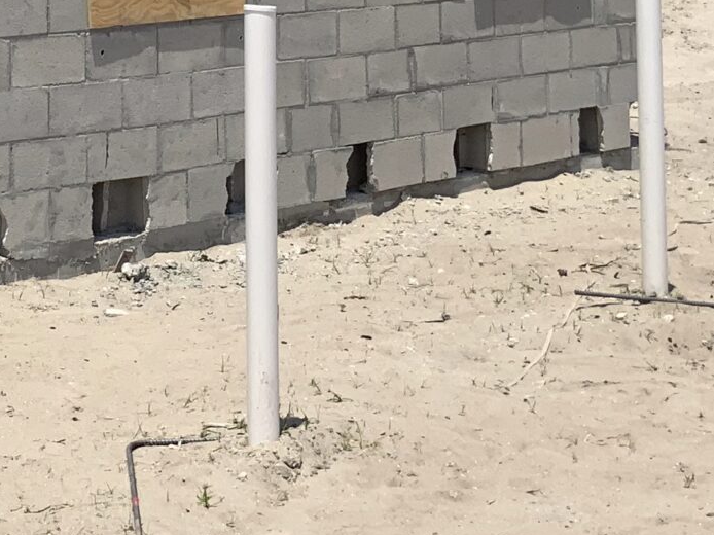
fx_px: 2206
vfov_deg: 13.2
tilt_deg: +1.1
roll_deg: +1.3
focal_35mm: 107
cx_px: -36
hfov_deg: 17.8
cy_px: -235
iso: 16
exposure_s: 1/2667
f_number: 1.8
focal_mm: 3
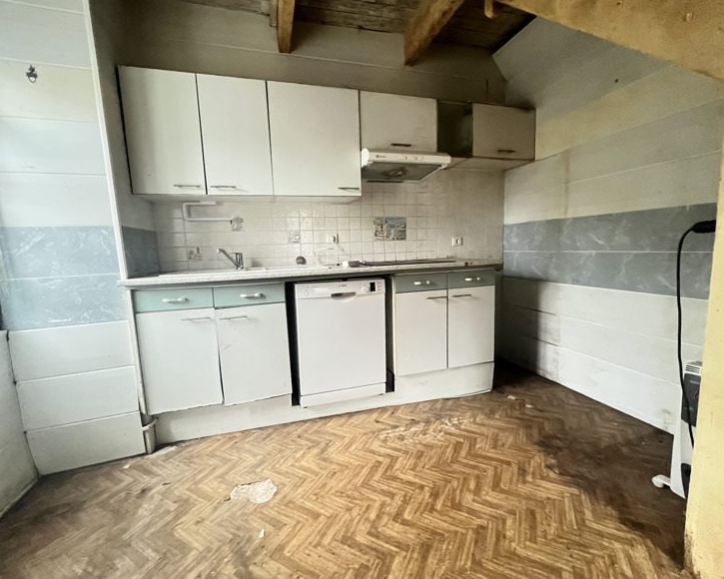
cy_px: 288
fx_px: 300
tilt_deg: -6.4
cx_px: 356
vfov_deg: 88.0
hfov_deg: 100.7
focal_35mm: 14
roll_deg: +1.7
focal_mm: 1.57
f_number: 1.8
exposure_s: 1/60
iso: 1000
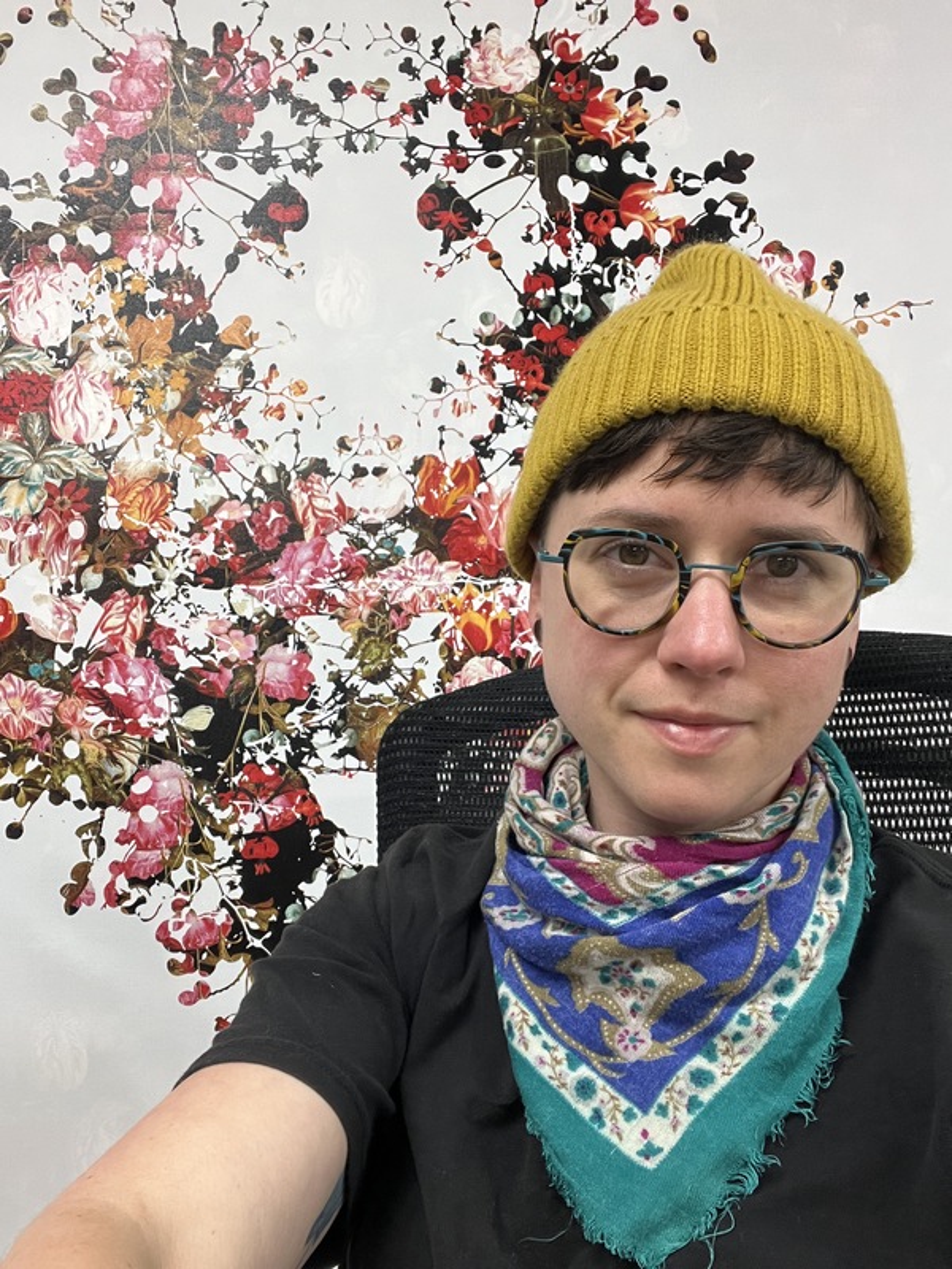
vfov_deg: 60.0
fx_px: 1100
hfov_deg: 46.8
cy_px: 634
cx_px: 476
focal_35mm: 30
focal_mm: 2.71
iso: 250
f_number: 2.2
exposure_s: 1/60
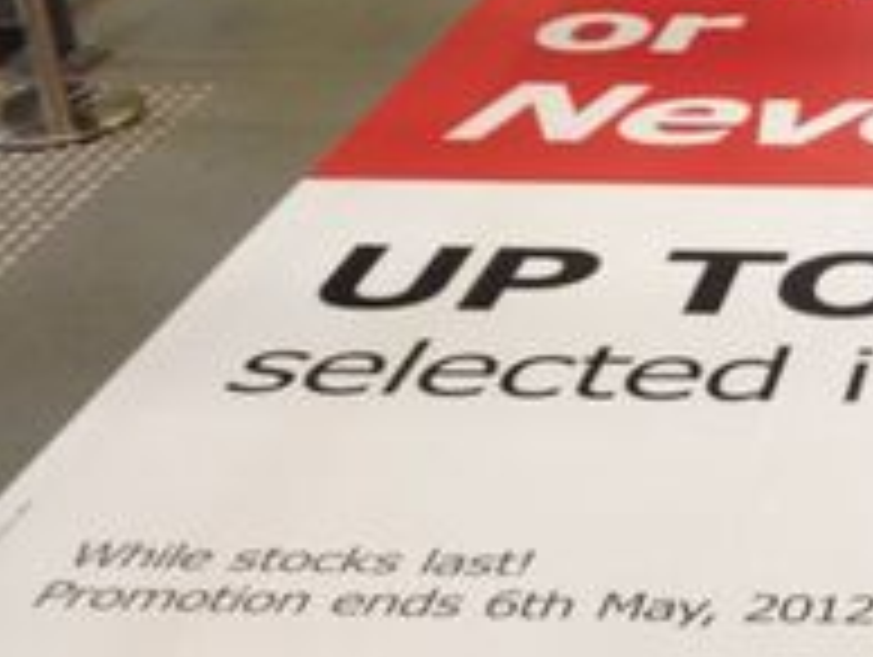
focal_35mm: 90
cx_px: 1120
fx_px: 2273
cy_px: 205
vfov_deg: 16.4
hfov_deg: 20.0
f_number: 2.4
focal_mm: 4.28
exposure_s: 1/30
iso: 80
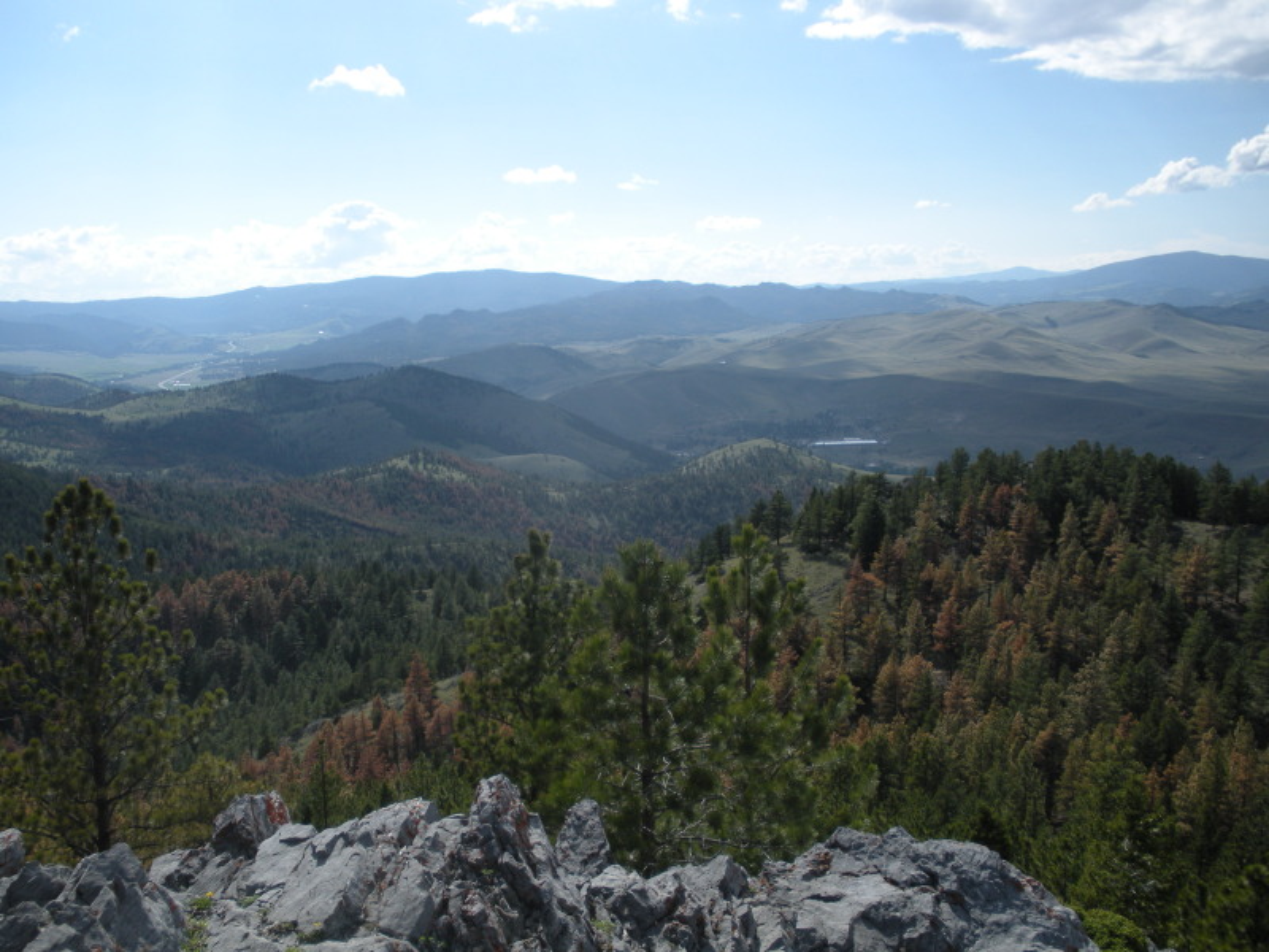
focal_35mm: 36
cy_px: 476
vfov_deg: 39.7
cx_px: 634
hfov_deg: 51.4
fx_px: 1320
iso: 64
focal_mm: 6.3
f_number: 3.5
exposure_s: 1/838
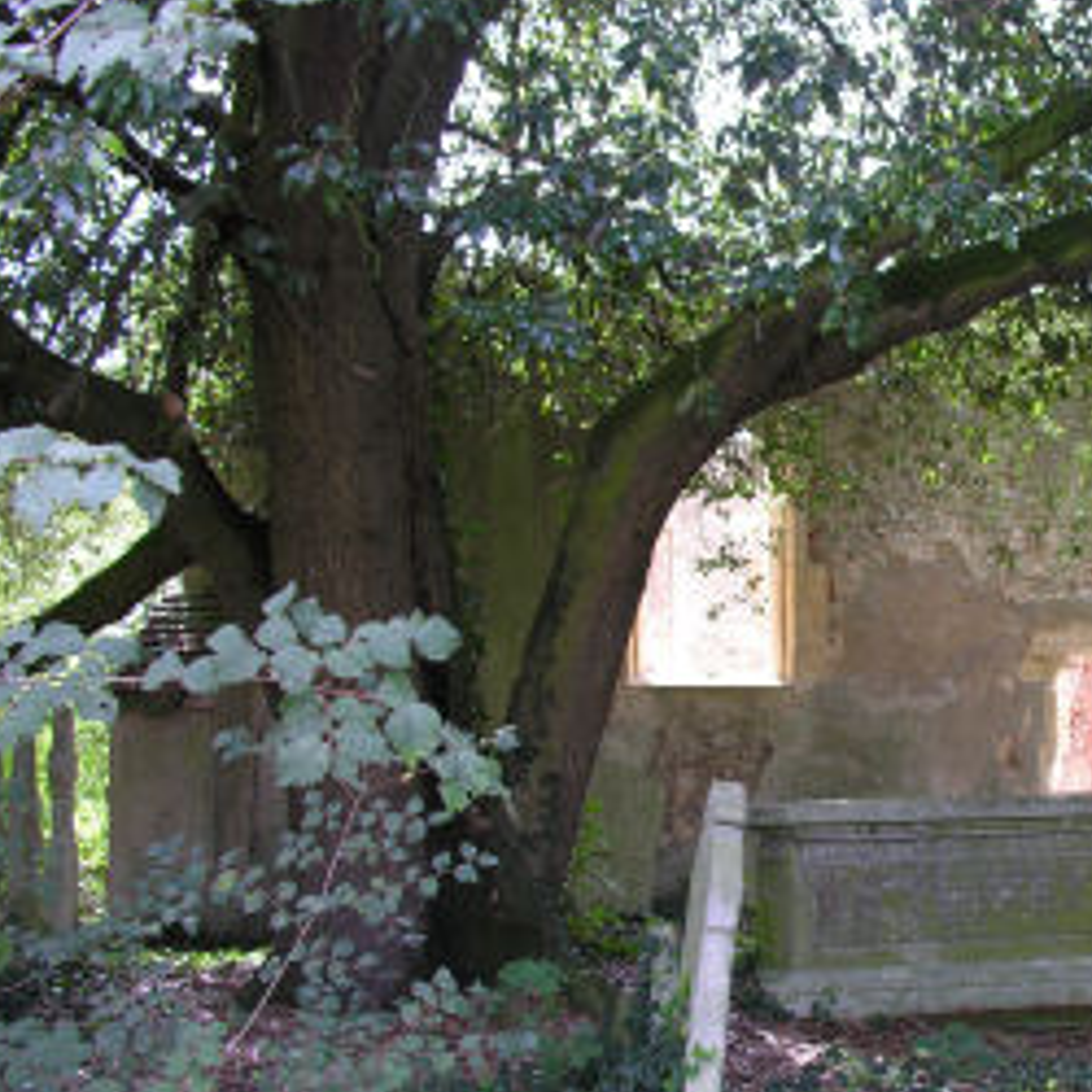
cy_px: 657
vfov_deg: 30.0
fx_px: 2034
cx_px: 943
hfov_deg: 29.1
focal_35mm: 57
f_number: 2.8
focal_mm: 8.9
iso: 50
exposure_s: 1/41
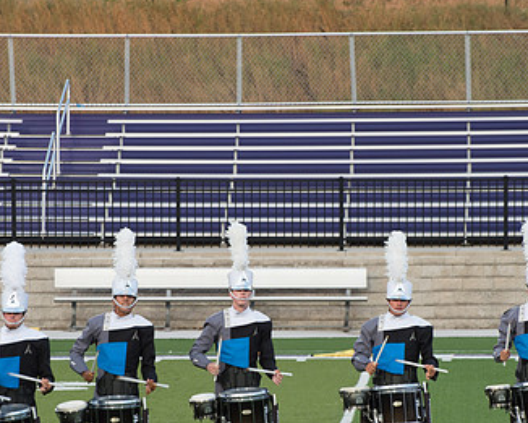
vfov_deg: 4.6
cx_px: 285
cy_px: 291
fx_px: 5268
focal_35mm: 337
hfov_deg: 5.7
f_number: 6.3
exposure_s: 1/200
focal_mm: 180
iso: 640
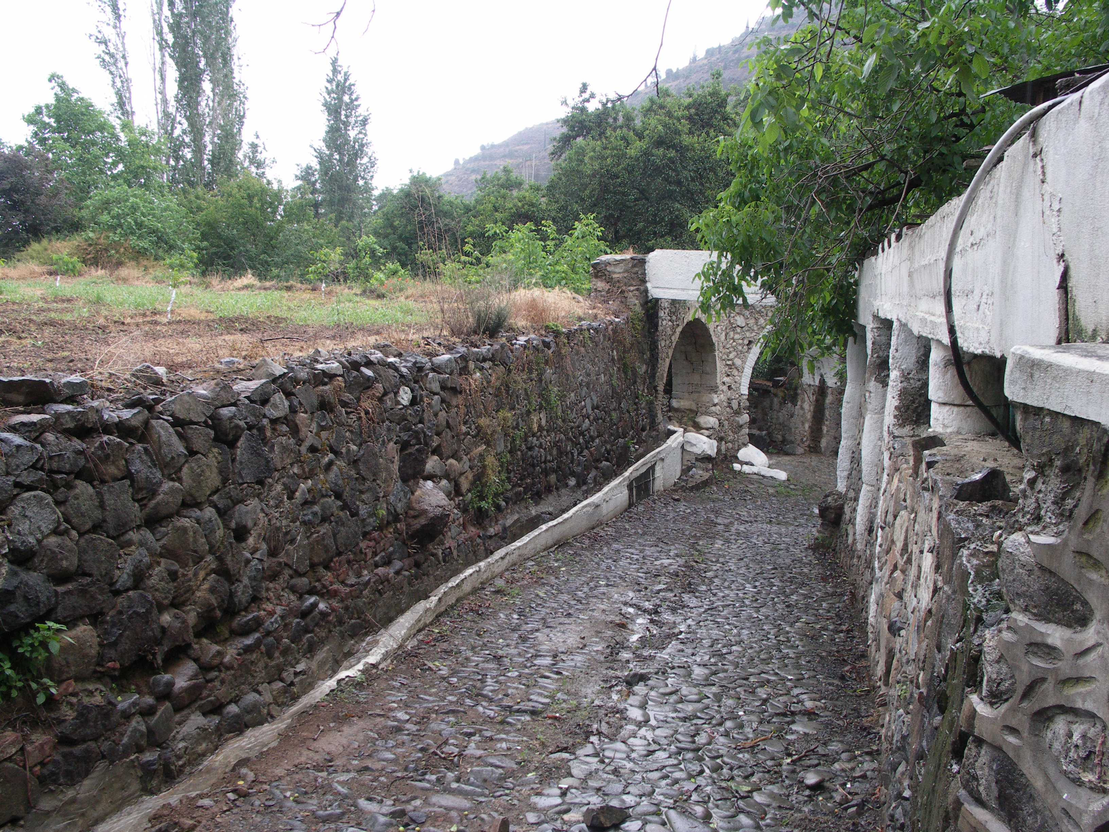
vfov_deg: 46.8
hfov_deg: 60.0
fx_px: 961
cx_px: 554
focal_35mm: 30
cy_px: 416
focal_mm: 7.9
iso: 200
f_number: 5
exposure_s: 1/30
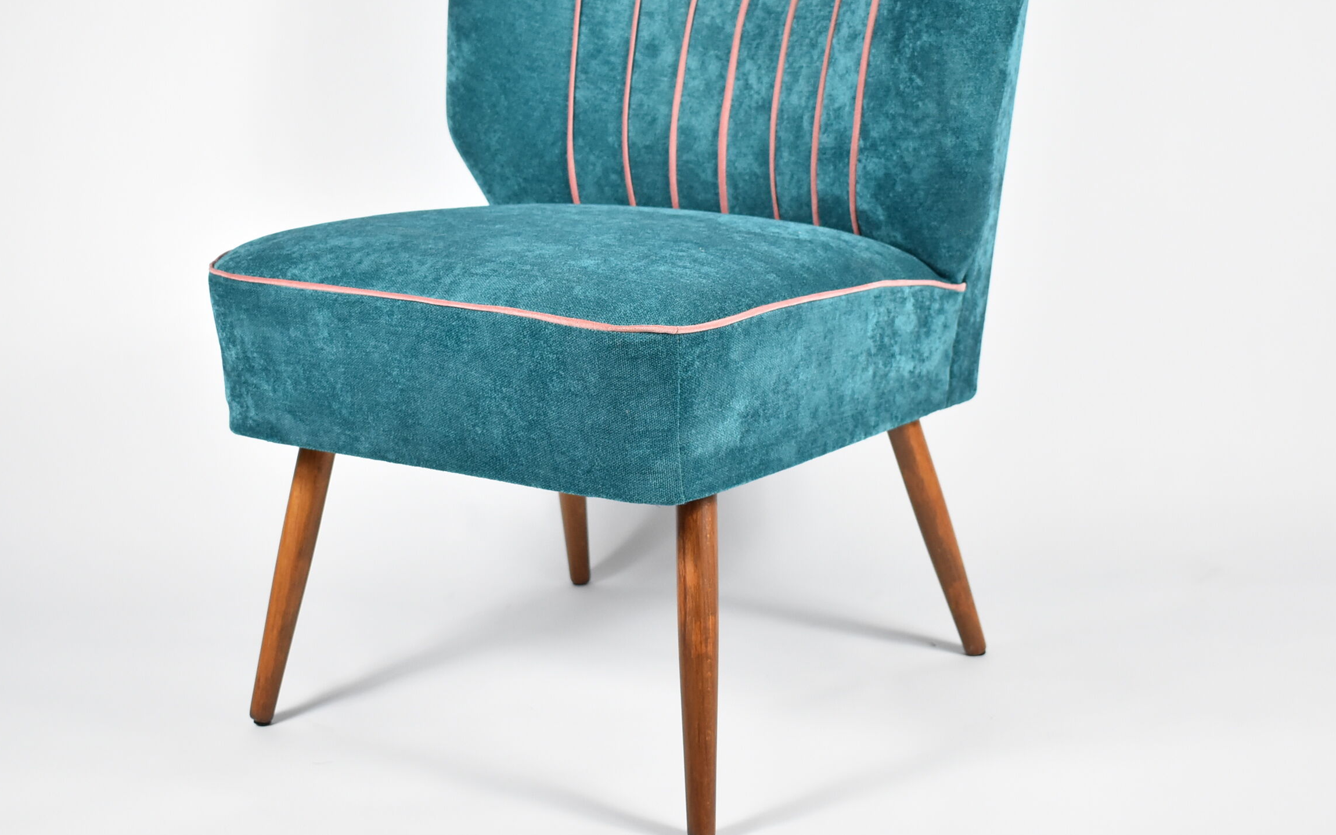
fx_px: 2245
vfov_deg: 21.0
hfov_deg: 33.1
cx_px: 638
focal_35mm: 62
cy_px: 314
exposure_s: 1/125
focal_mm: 31
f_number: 4.2
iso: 1250
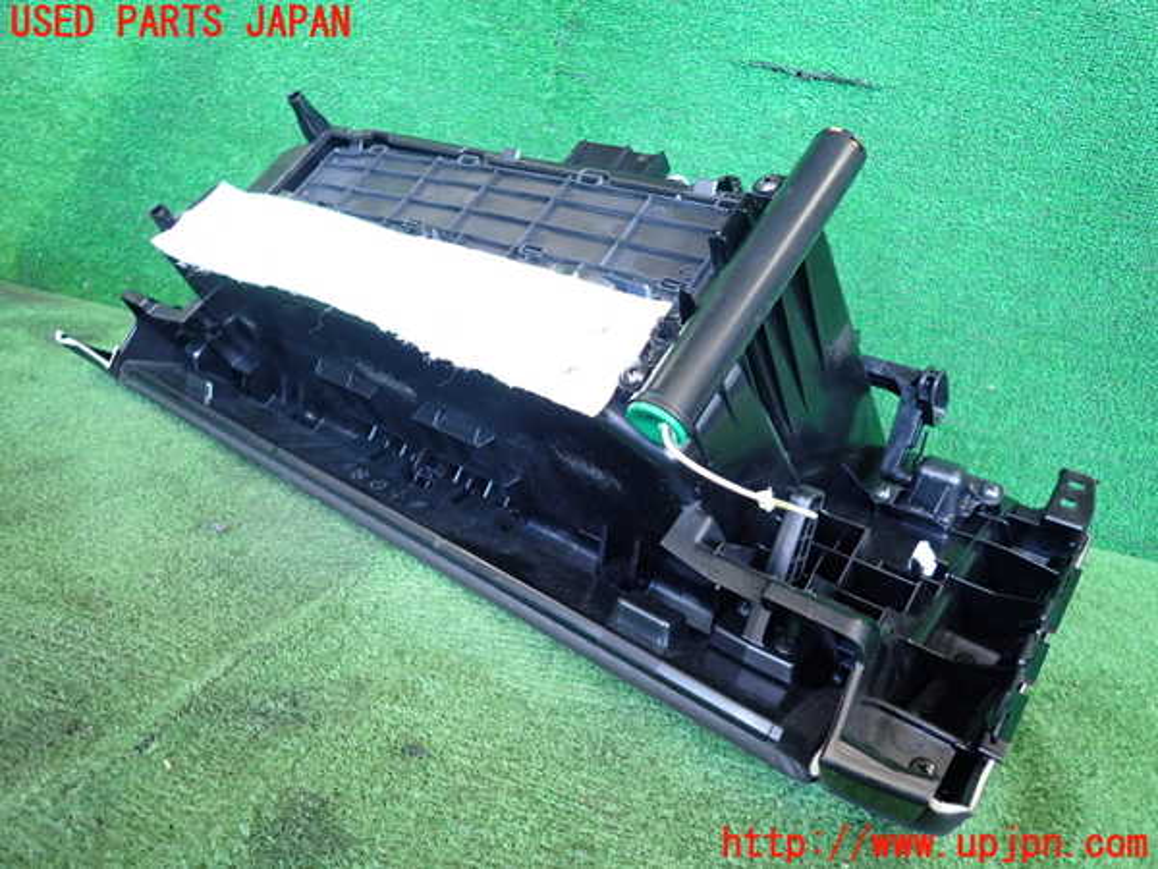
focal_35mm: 25
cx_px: 579
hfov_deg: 69.4
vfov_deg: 54.9
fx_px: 836
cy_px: 434
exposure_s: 1/125
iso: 640
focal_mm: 4.5
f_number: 2
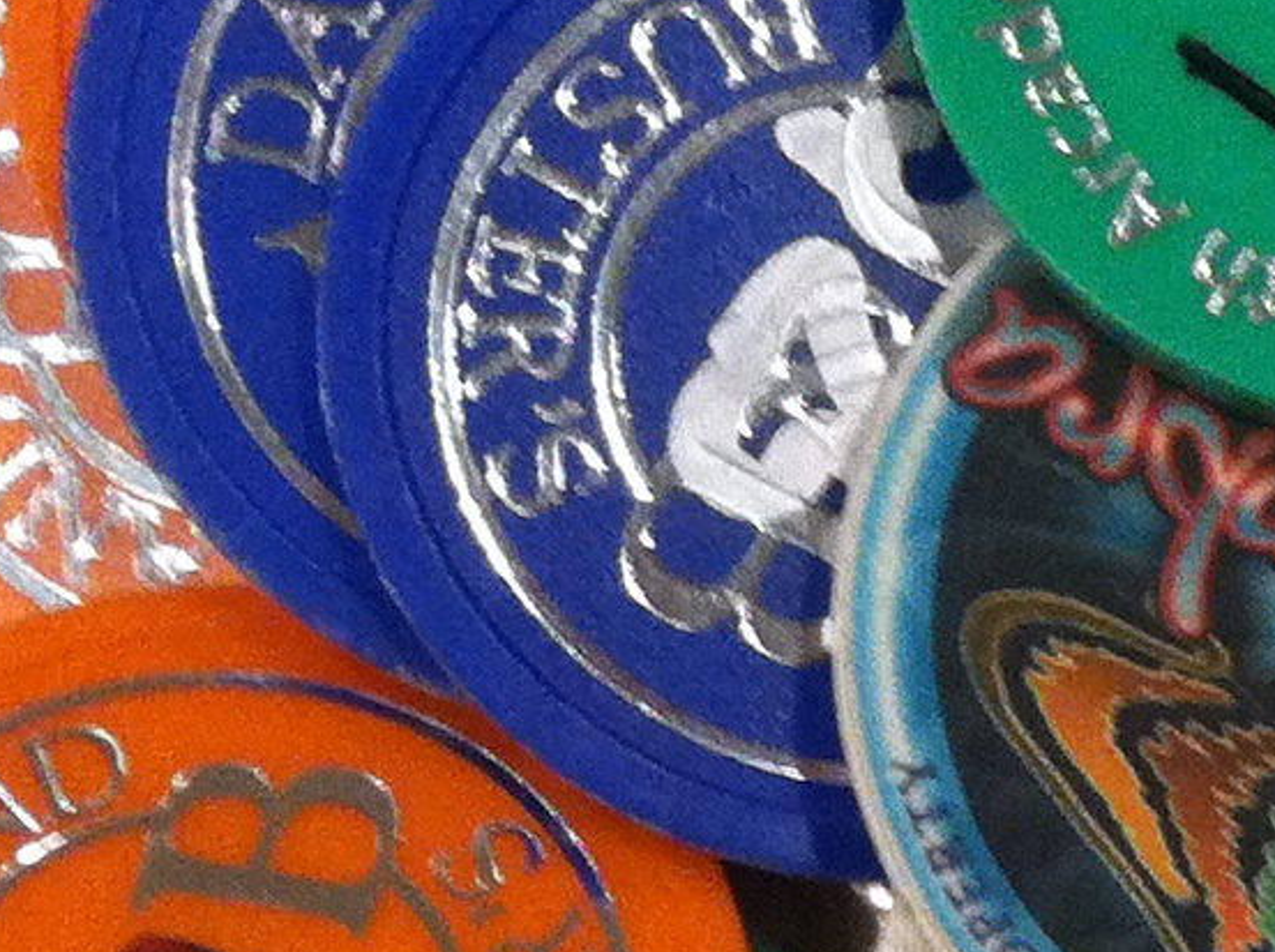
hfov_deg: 10.7
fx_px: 6031
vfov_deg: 8.7
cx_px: 2774
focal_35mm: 164
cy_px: 1625
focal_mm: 3.85
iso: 200
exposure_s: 1/15
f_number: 2.8
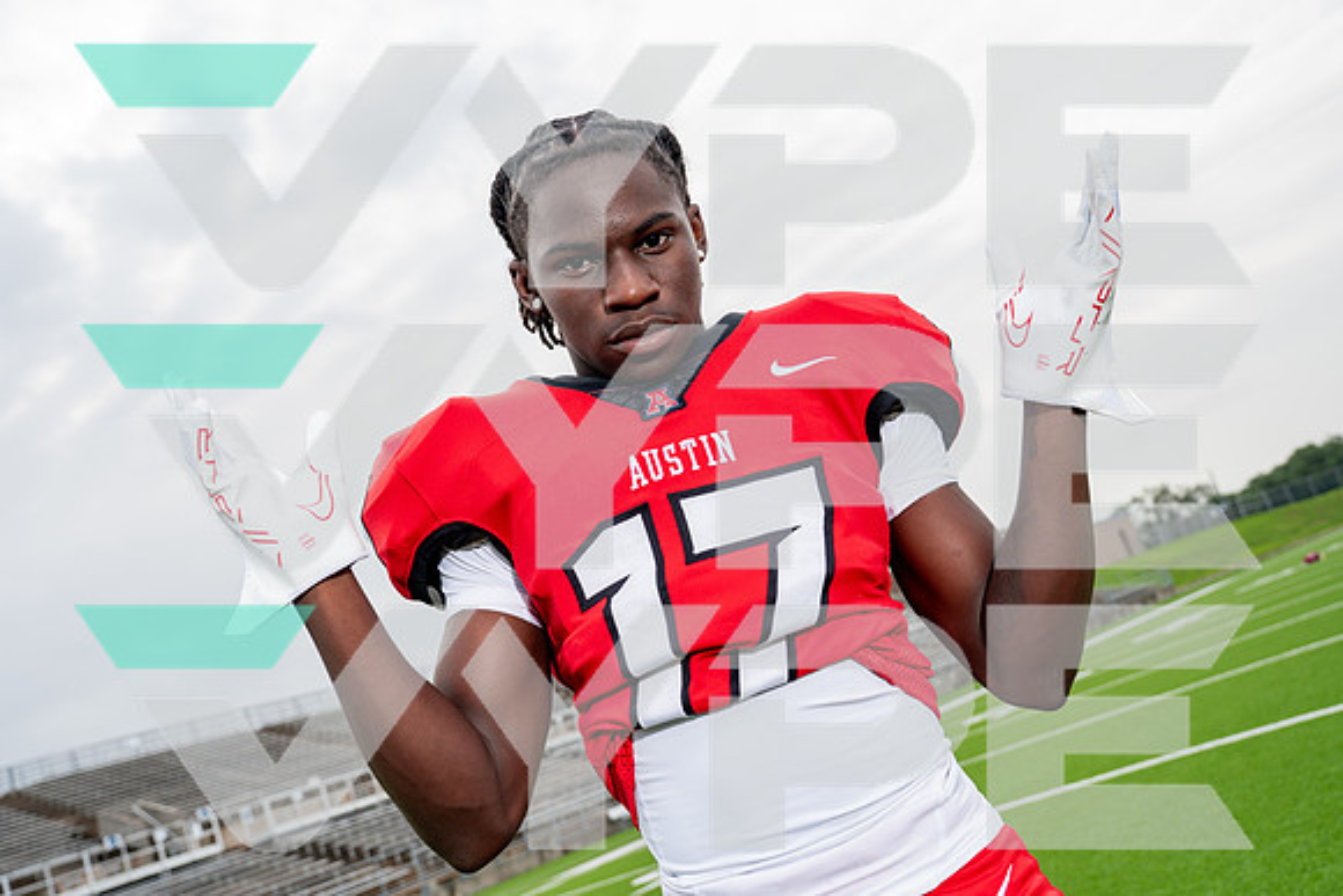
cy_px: 448
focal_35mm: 33
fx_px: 1231
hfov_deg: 57.2
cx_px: 672
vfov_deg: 40.0
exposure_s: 1/250
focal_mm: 33
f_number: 5
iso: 100
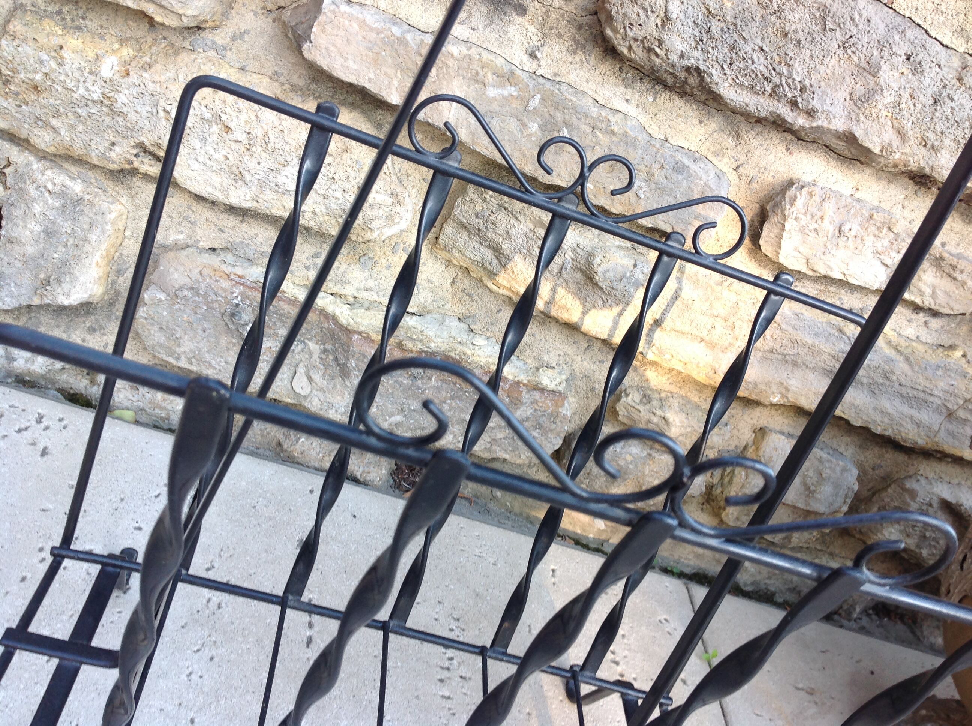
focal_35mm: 35
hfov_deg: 52.7
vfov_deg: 40.6
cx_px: 486
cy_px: 363
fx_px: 981
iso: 50
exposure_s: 1/40
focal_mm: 4.28
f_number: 2.4
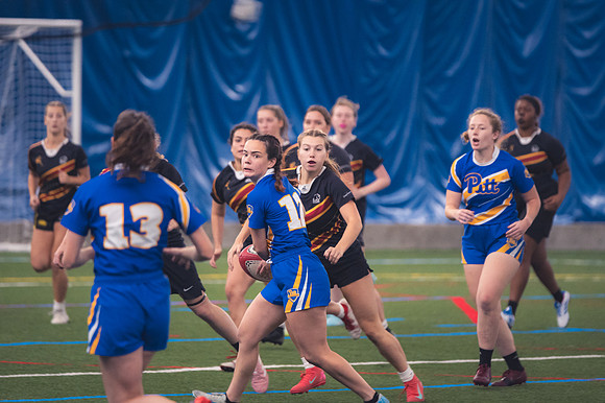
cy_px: 202
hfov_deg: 6.9
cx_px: 302
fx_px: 5039
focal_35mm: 300
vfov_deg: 4.6
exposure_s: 1/320
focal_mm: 200
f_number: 2.8
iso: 2800
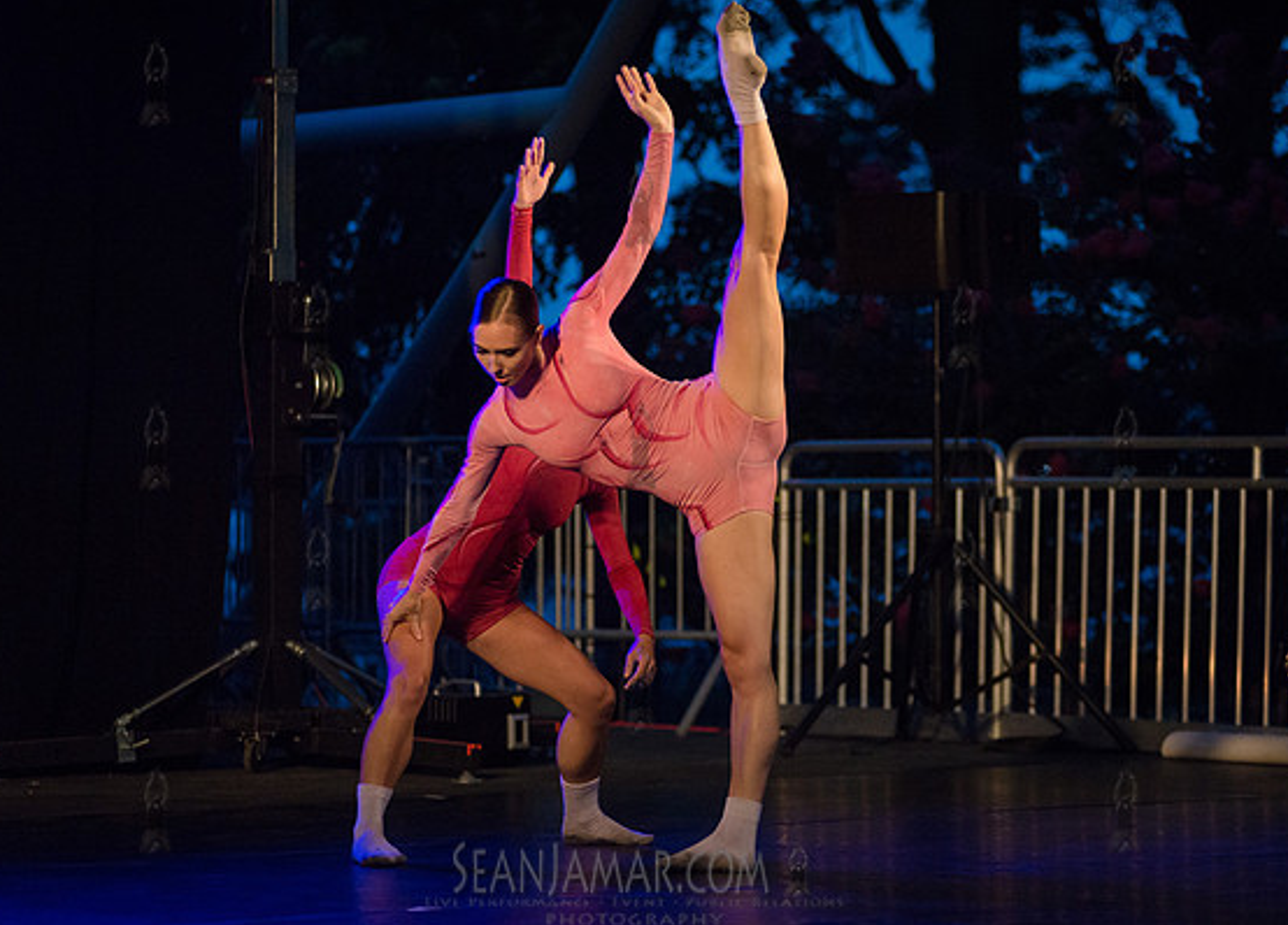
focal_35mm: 132
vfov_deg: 10.9
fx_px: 4838
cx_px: 690
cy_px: 445
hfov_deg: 15.2
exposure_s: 1/1000
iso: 3200
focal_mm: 120
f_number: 2.8
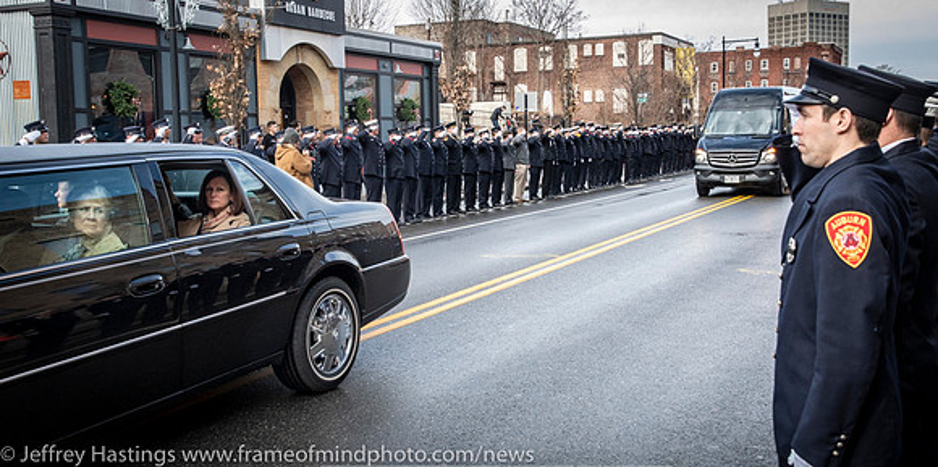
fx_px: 1175
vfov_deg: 22.5
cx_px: 469
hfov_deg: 43.5
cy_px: 200
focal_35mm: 49
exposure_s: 1/500
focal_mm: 30
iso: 1000
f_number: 7.1
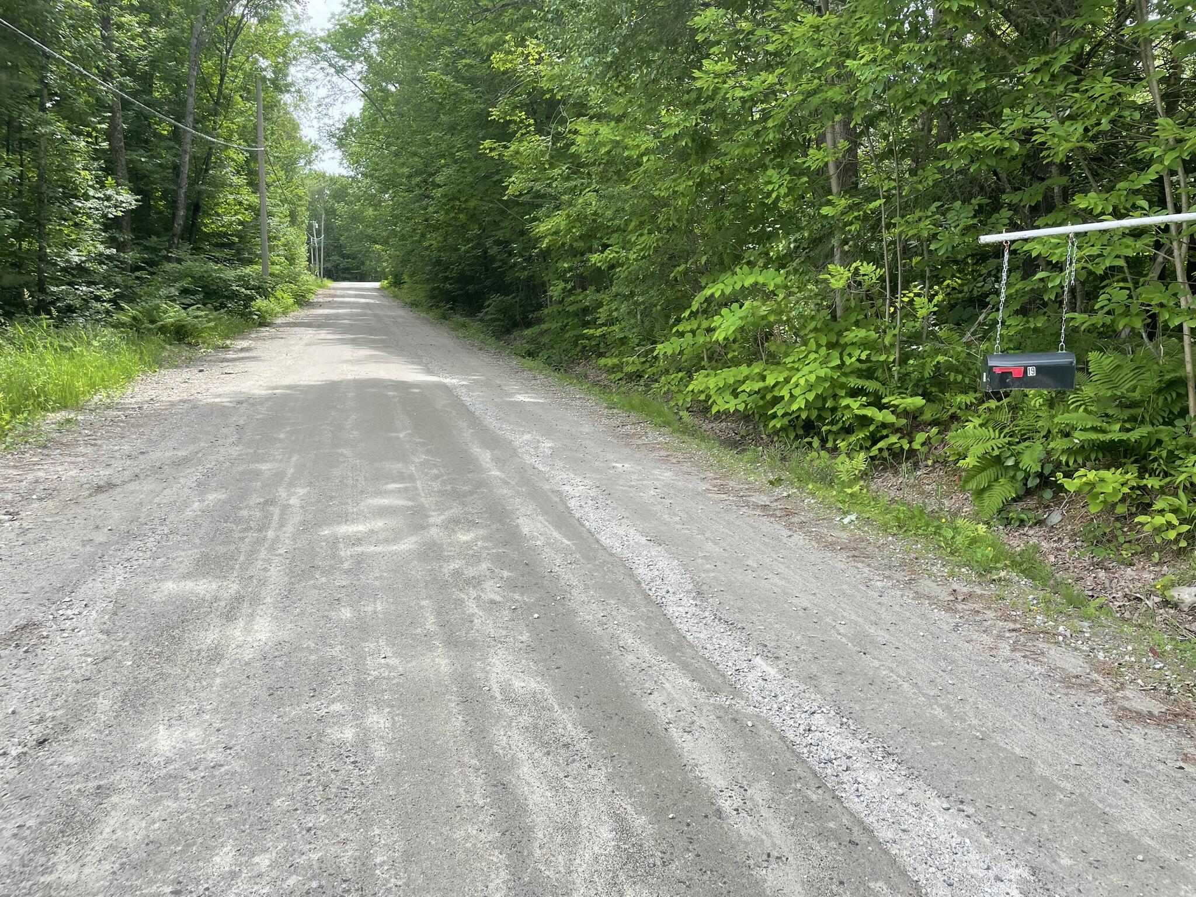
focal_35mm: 26
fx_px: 898
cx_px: 598
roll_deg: -0.3
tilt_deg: -5.4
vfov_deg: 53.1
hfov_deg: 67.3
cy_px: 448
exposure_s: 1/882
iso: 32
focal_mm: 4.2
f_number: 1.6
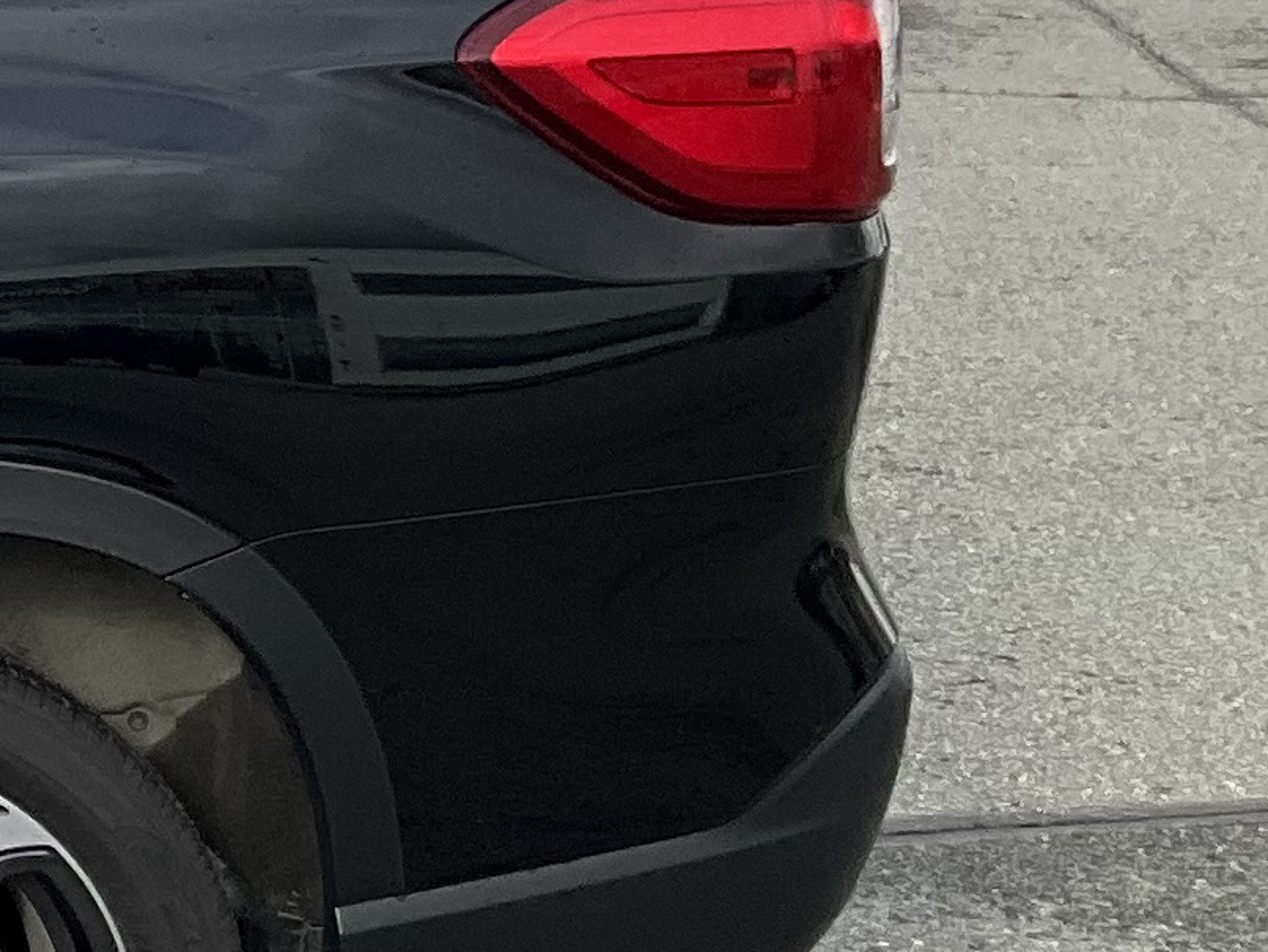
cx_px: -1765
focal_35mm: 145
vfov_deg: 10.2
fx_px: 5313
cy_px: 504
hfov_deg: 11.3
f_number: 1.8
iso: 25
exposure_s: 1/829
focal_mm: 3
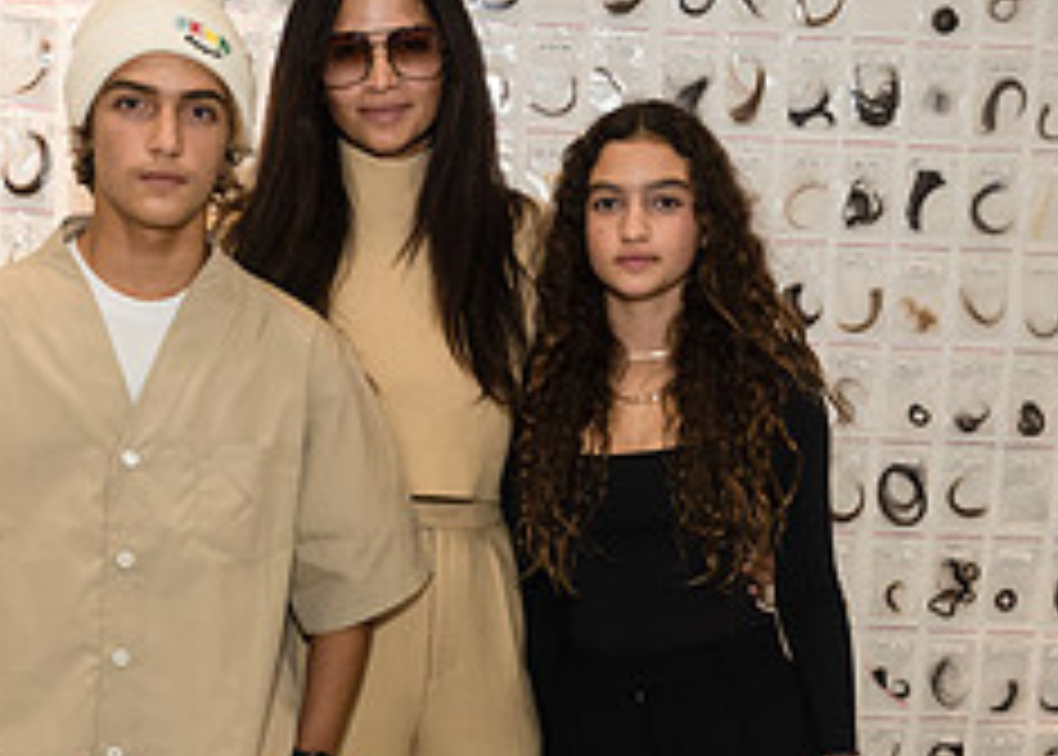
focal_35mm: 64
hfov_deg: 30.6
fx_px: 1924
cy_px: 666
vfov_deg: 21.8
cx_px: 404
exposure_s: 1/200
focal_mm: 24
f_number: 4
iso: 1600
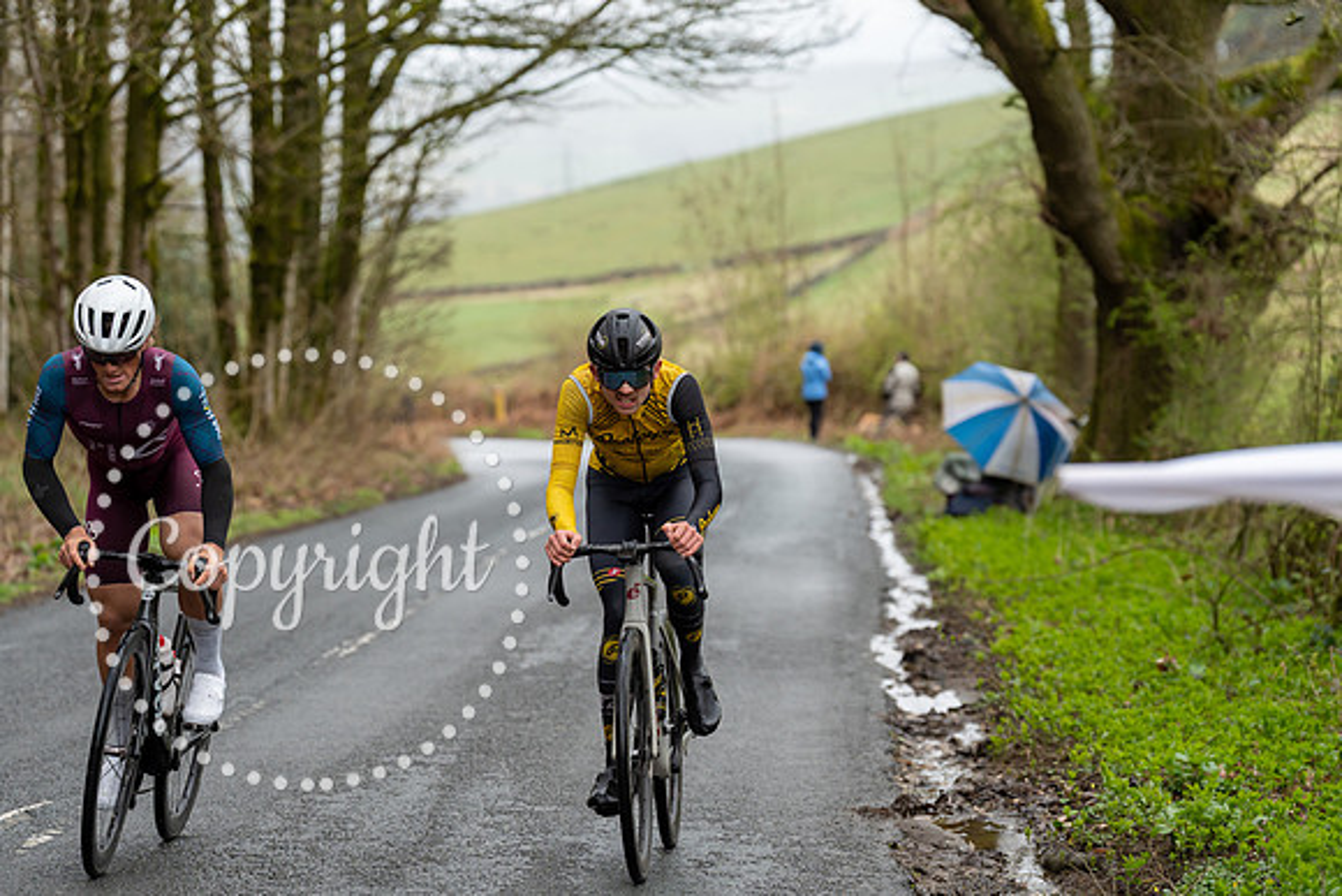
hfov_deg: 17.2
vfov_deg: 11.5
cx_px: 671
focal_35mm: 119
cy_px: 448
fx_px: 4437
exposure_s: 1/1000
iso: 1000
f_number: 3.5
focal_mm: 119
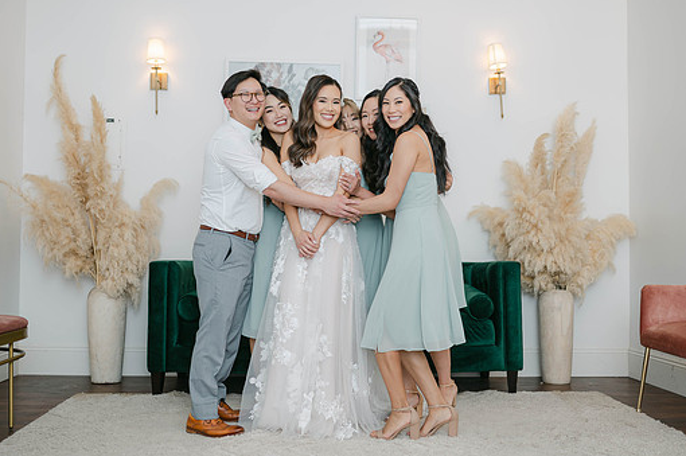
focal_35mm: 41
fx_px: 781
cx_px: 332
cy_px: 208
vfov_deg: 32.5
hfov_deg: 47.4
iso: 100
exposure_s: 1/125
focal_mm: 35
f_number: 2
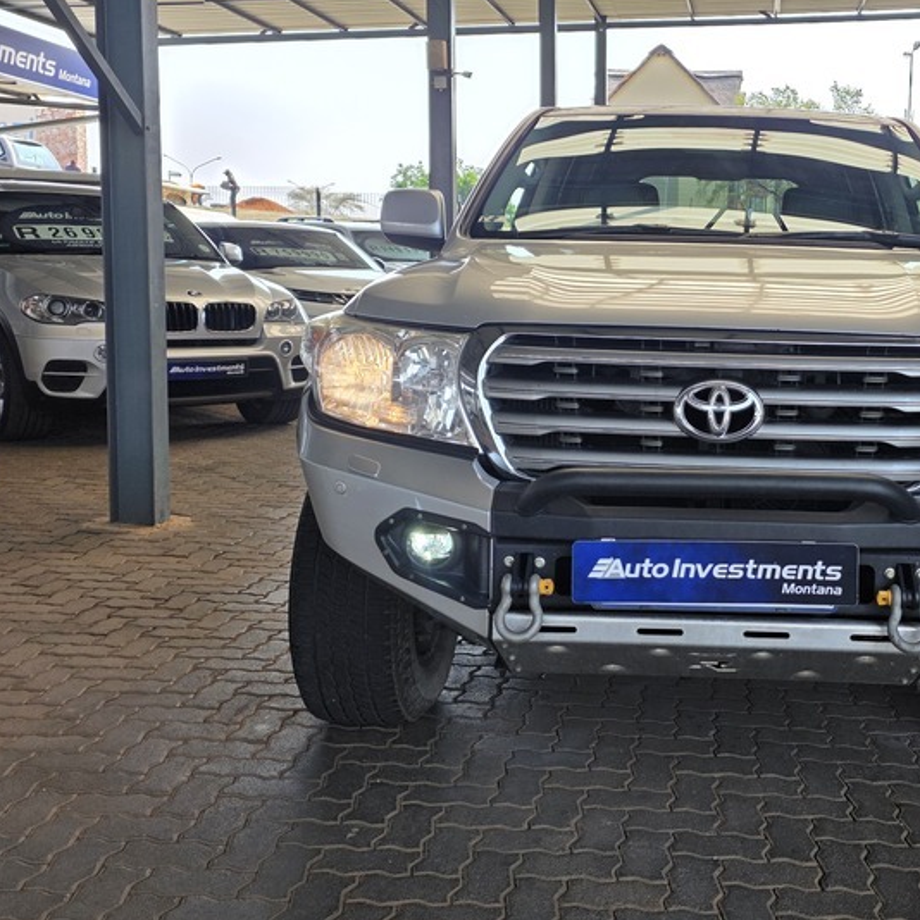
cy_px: 370
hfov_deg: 41.5
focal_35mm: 39
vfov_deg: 42.6
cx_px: 699
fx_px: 1173
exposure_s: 1/359
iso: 32
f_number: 1.7
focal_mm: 6.25
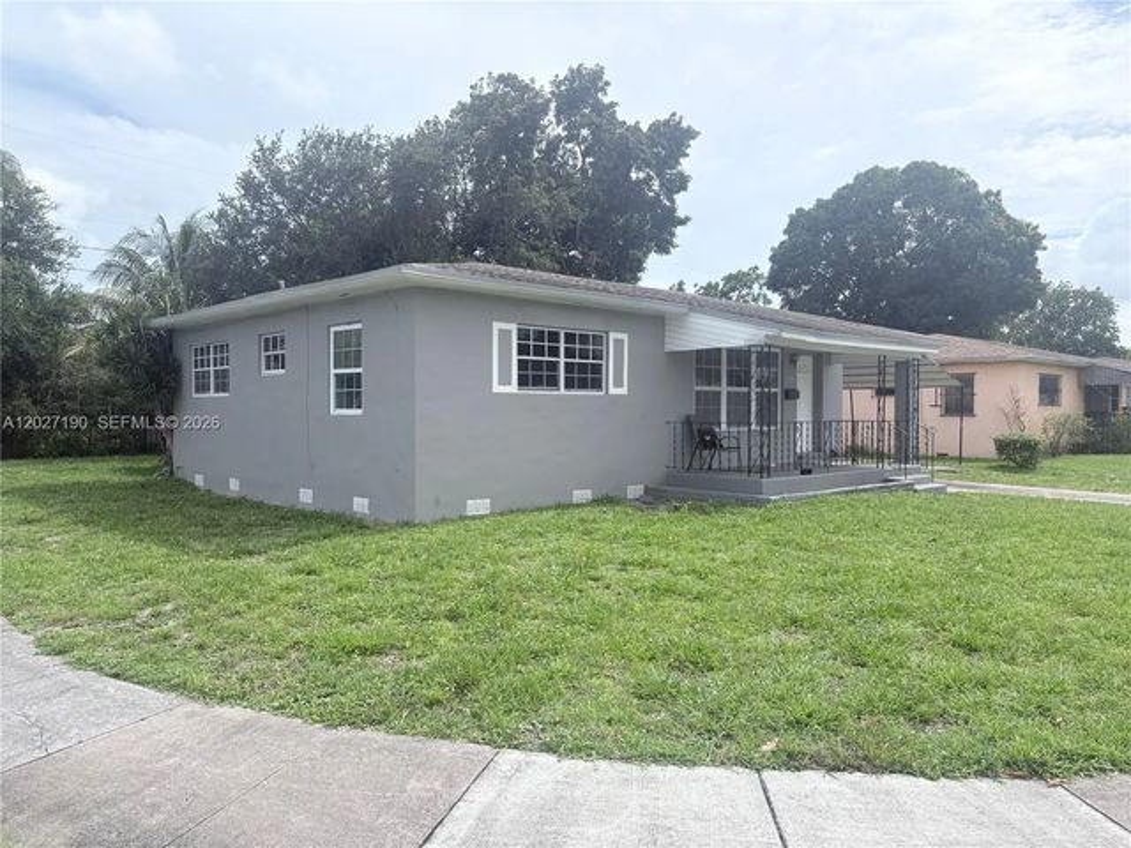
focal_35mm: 26
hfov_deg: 67.3
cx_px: 566
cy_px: 424
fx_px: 849
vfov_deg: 53.1
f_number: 1.6
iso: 64
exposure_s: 1/4608
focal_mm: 5.96
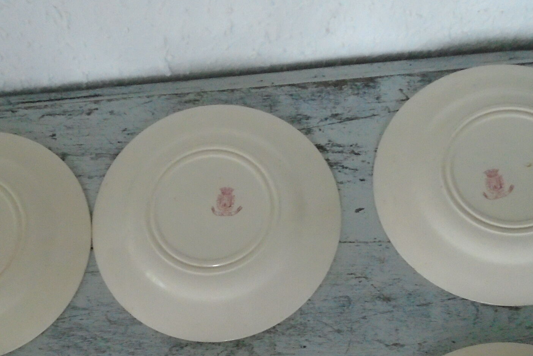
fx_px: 740
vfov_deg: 26.0
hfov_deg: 39.5
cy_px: 330
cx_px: 237
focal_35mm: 50
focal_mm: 4.6
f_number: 3.2
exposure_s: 1/25
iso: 400
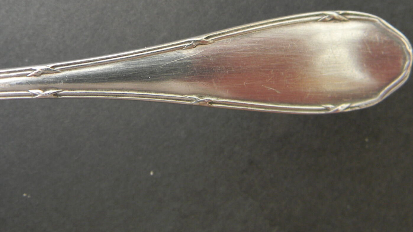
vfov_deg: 33.1
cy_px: 62
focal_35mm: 35
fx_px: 383
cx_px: 203
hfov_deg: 56.6
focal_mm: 5
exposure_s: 1/102
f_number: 3.5
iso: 80
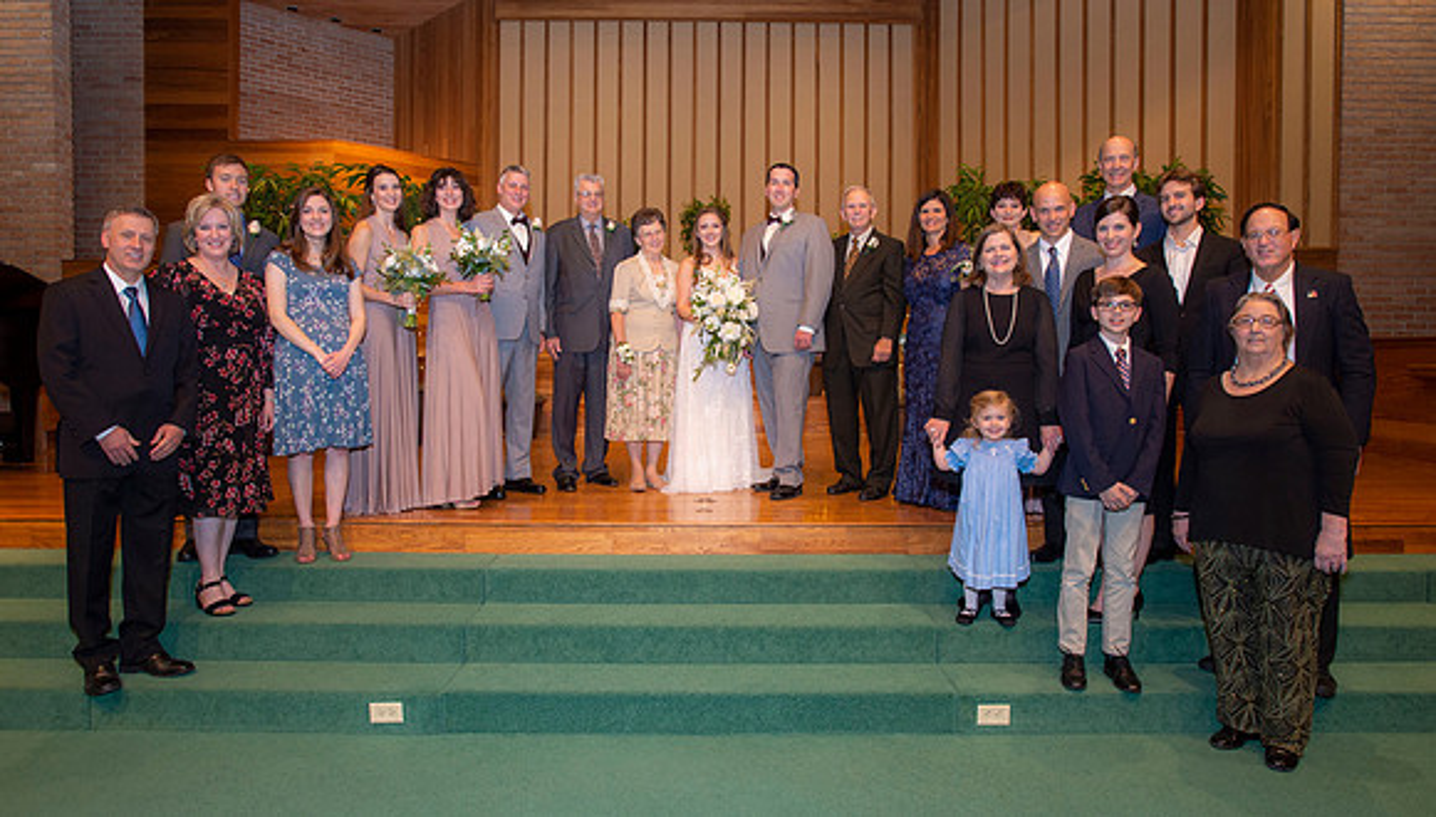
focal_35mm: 23
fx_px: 879
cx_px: 712
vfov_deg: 49.8
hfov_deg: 78.5
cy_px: 385
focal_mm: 19
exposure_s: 1/160
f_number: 3.5
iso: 800
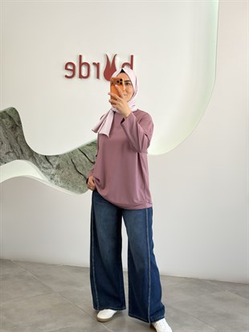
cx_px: 124
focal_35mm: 48
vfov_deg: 39.6
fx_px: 460
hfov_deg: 30.3
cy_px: 166
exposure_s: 1/166
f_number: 1.78
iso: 50
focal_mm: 6.76
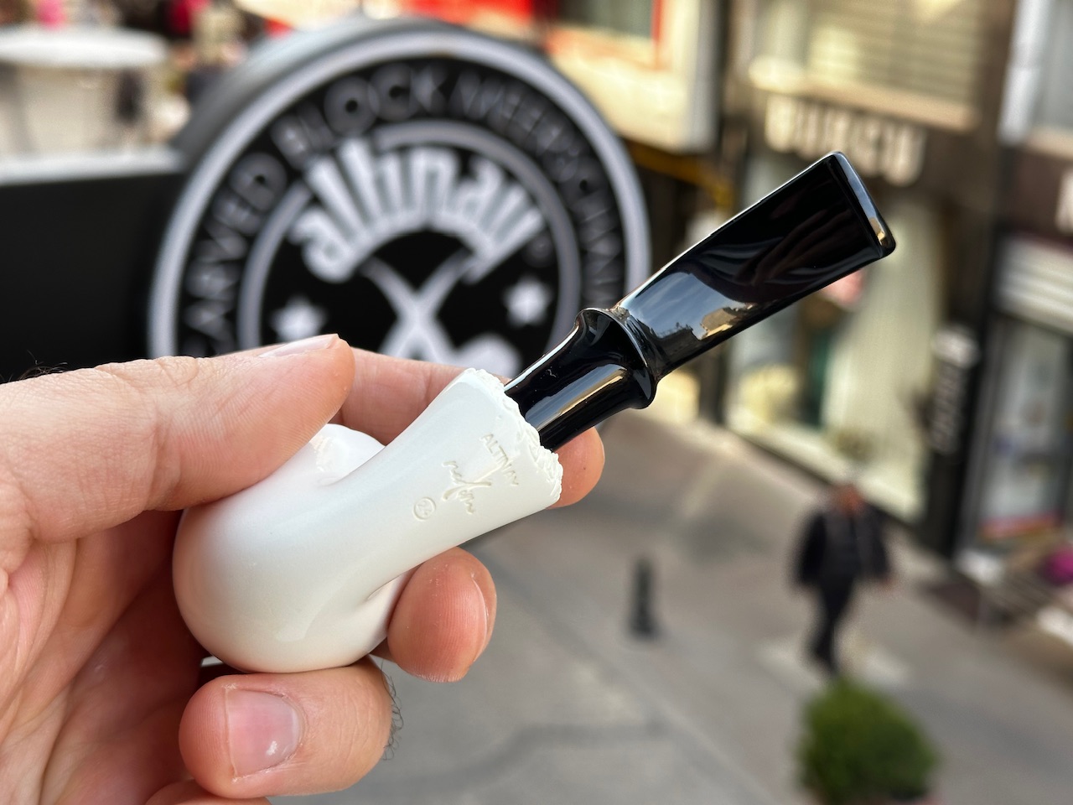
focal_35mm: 48
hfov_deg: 39.7
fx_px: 1488
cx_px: 536
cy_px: 402
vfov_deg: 30.3
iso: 64
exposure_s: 1/309
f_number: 1.78
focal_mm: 6.86
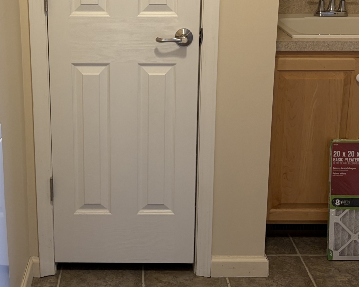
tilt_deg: -11.9
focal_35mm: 55
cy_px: 58
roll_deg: +0.7
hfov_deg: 33.9
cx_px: 126
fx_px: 584
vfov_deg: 27.1
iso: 125
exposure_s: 1/60
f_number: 1.6
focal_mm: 5.96
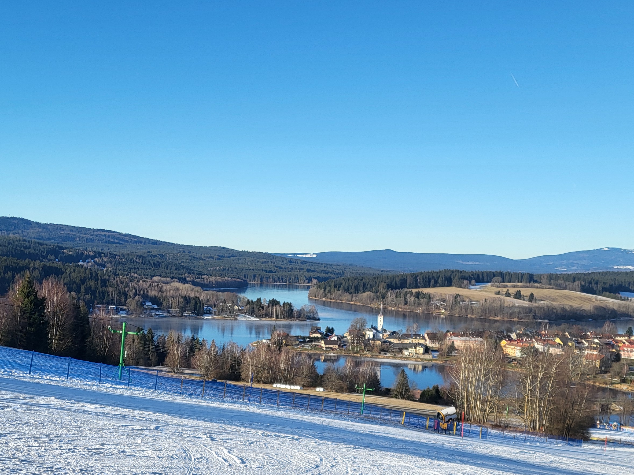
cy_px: 361
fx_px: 806
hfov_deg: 42.5
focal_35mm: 44
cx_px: 224
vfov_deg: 32.2
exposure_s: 1/1809
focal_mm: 5.4
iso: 40
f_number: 1.8
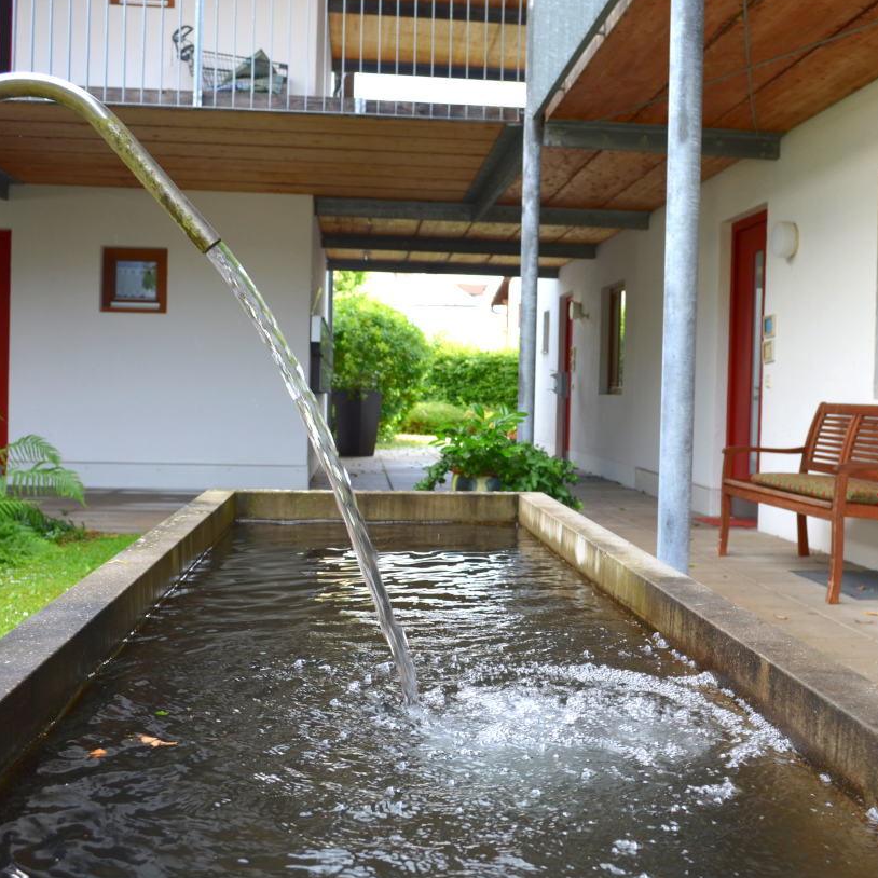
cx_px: 498
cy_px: 437
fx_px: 1234
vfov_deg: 39.2
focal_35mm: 43
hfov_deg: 39.1
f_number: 6.3
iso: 200
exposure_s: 1/160
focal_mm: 22
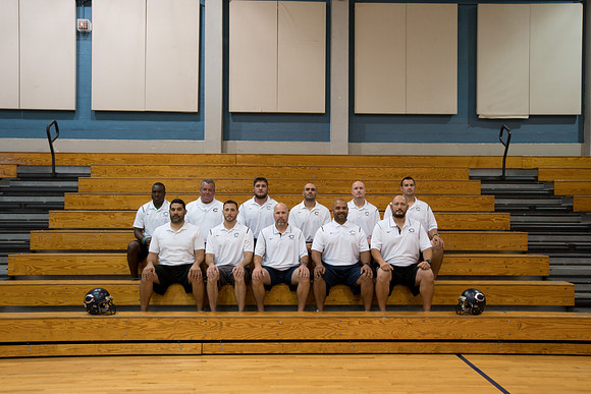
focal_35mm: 33
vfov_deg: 40.0
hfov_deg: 57.2
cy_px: 197
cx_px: 296
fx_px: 542
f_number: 22
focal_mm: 33
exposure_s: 2
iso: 320
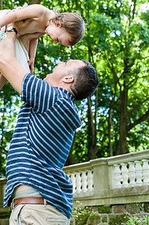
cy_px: 63
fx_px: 492
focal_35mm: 79
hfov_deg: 17.1
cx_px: 41
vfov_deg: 25.5
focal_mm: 50
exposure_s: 1/640
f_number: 4
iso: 800
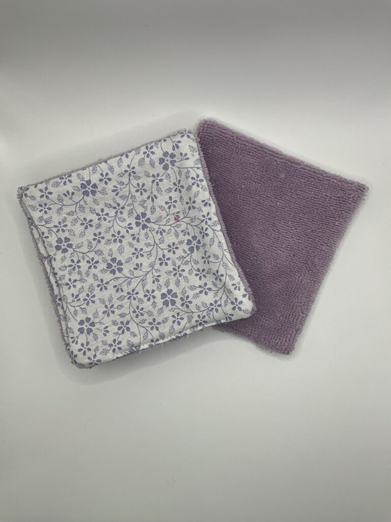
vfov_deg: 61.7
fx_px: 437
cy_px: 261
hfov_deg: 48.2
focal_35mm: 29
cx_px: 196
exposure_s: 1/141
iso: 20
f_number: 1.8
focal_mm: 3
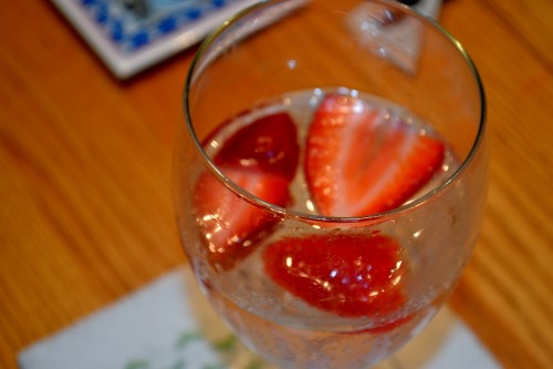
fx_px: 1198
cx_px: 276
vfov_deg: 17.5
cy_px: 184
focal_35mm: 78
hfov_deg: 26.0
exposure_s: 1/30
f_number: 5.6
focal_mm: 52
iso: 560
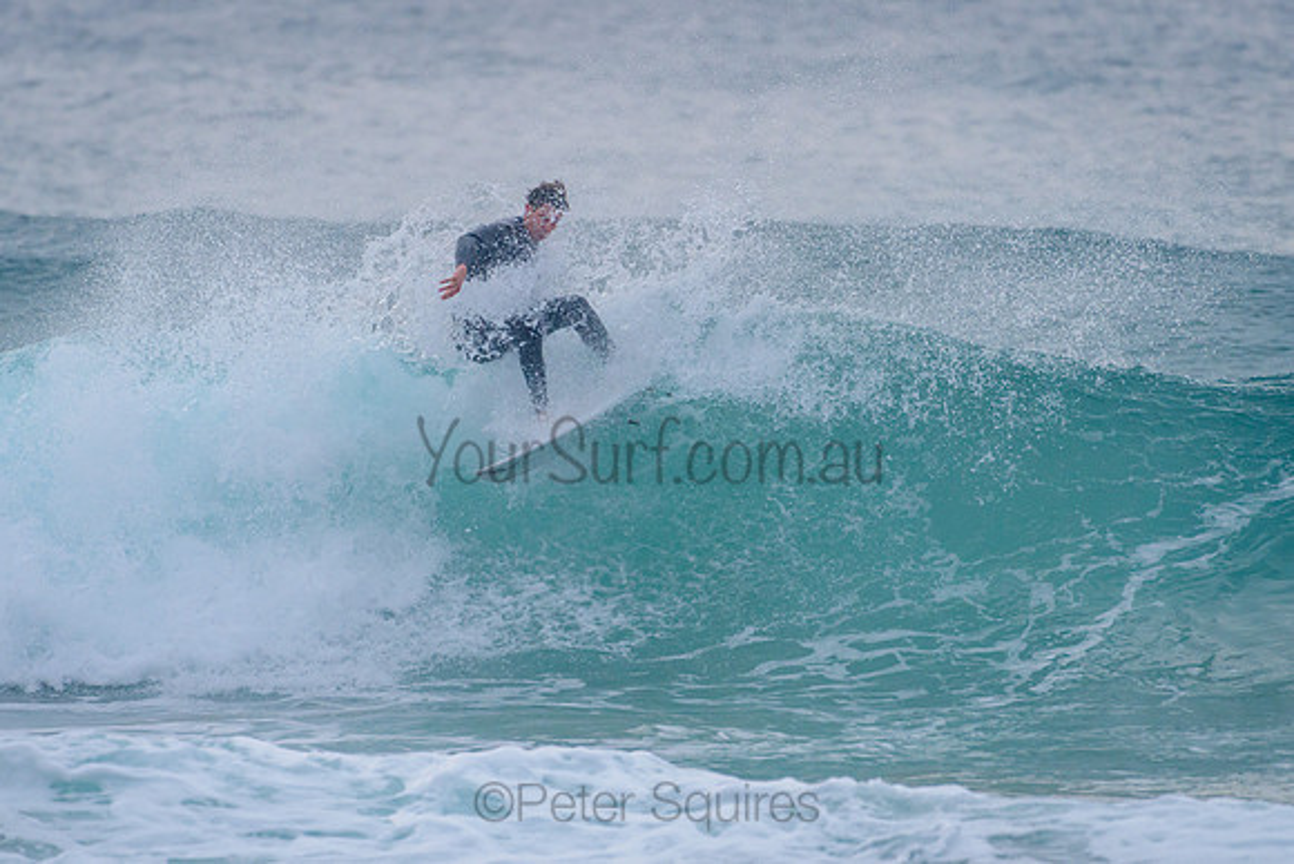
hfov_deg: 3.4
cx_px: 627
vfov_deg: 2.2
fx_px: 22043
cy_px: 424
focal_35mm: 613
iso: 560
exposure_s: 1/1600
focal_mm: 500
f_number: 5.6
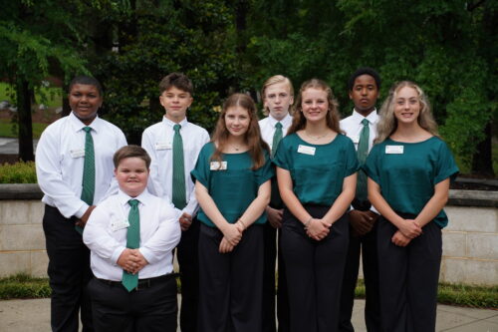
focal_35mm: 72
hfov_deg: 28.1
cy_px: 166
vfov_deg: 18.9
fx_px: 996
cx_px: 249
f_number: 6.3
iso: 250
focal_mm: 72
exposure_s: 1/125
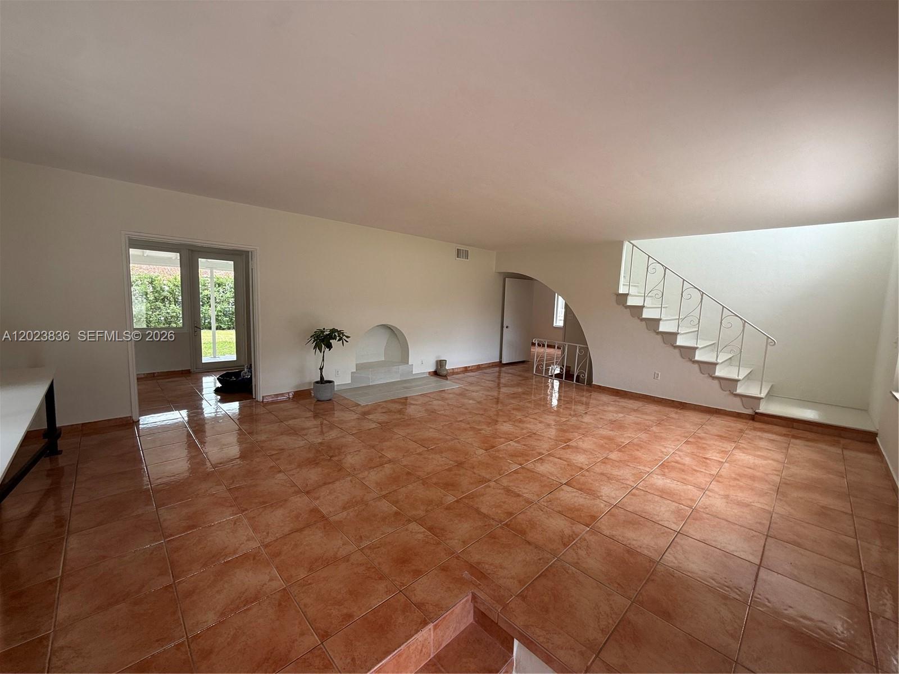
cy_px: 337
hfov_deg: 102.1
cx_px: 450
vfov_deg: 85.7
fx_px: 364
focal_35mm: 14
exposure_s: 1/99
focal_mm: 2.22
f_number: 2.2
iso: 50
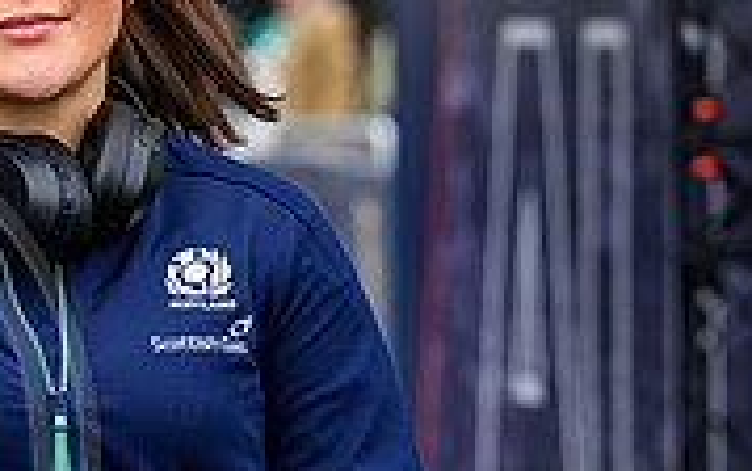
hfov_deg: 6.5
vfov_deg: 4.1
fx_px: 6560
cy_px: 467
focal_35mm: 320
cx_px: -194
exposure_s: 1/1000
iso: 500
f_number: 3.2
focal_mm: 87
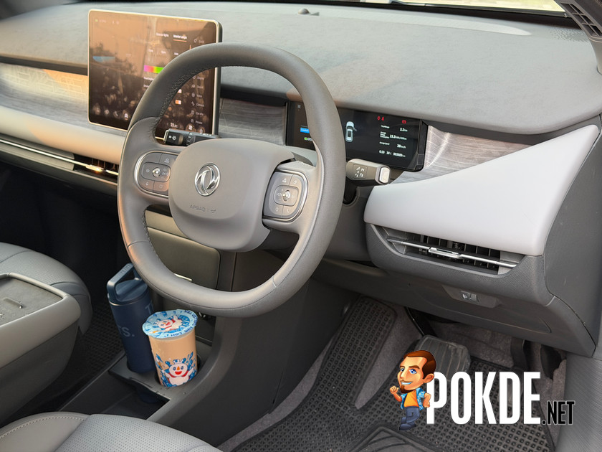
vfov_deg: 30.3
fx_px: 835
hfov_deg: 39.7
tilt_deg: -22.6
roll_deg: +4.5
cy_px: 226
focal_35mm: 48
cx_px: 301
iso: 100
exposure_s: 1/90
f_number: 1.78
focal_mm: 6.76
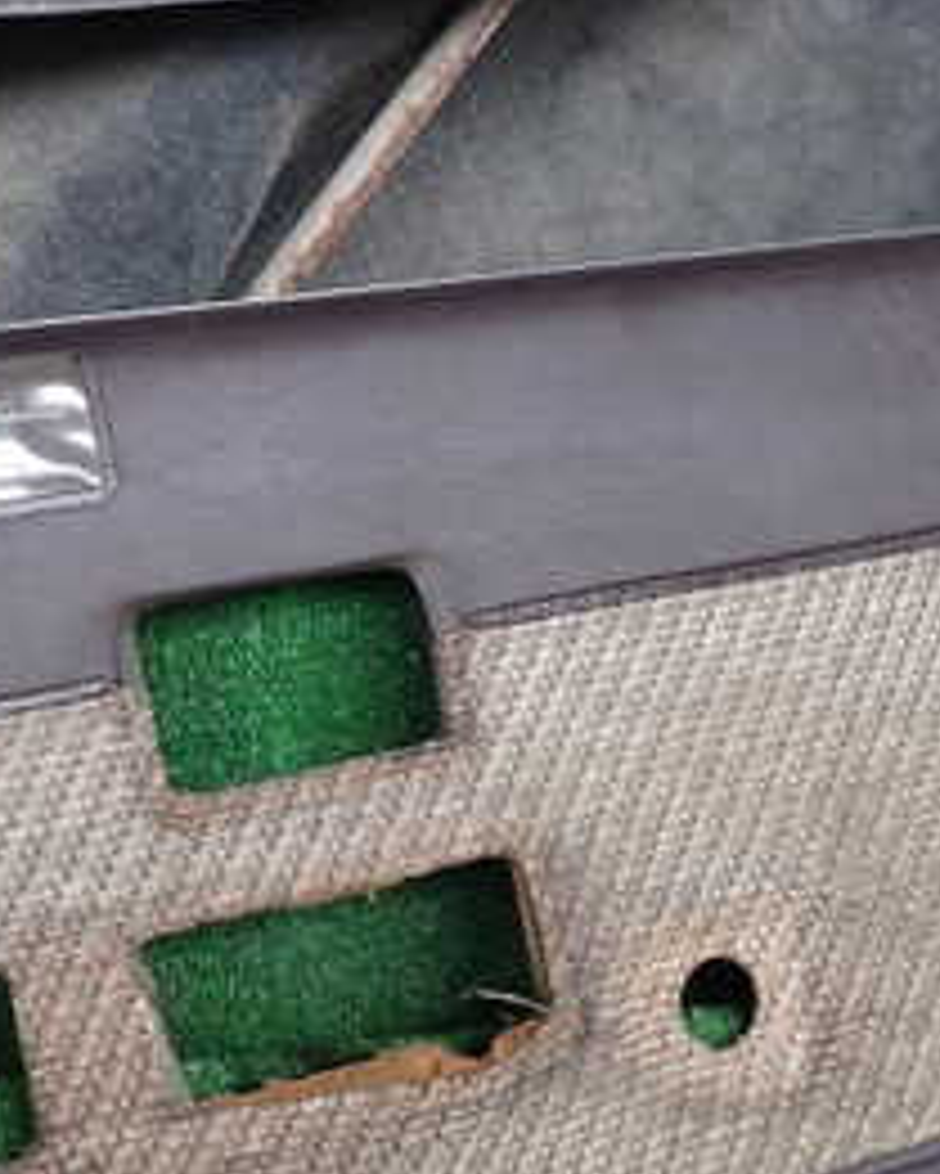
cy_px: 535
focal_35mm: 56
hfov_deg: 26.9
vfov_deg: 33.5
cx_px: 279
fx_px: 1946
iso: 100
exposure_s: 1/125
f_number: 2.8
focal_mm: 4.5
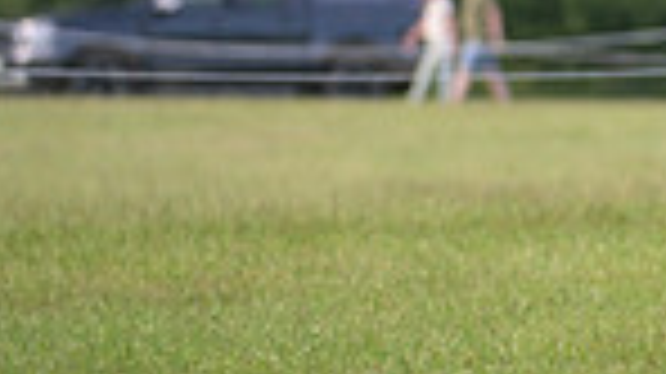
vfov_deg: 1.3
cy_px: -336
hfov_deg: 2.4
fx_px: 15900
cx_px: 1246
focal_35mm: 901
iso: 900
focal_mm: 220
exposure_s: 1/1250
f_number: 5
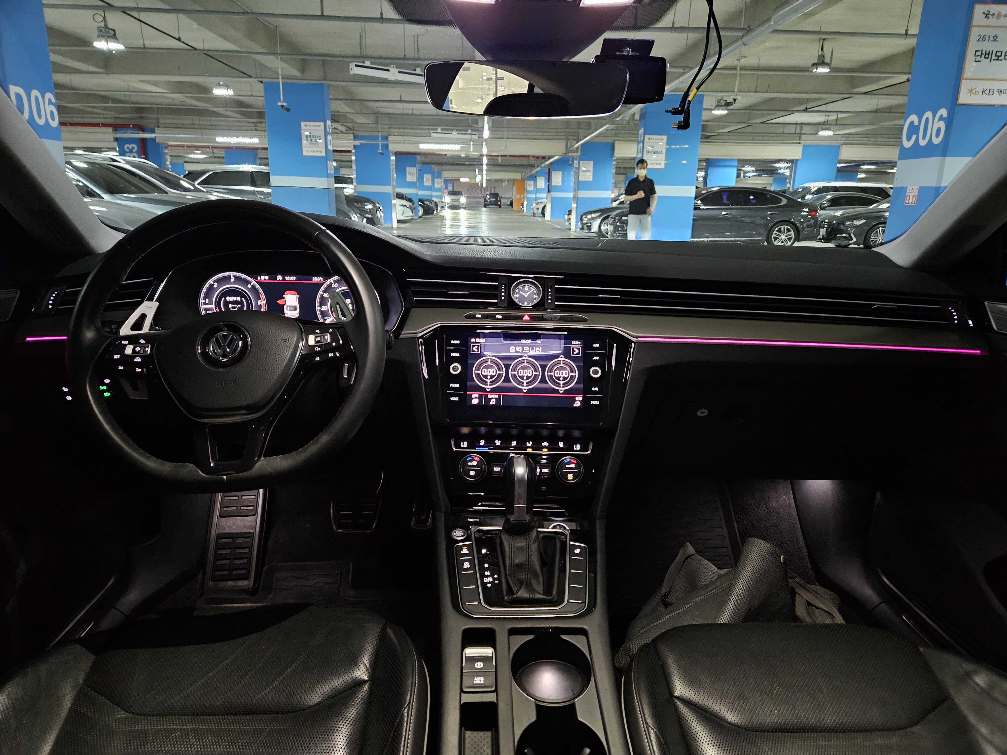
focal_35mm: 23
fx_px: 669
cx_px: 504
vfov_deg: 58.9
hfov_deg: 73.9
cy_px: 378
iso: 1600
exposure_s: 1/21.6
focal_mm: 5.4
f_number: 1.8
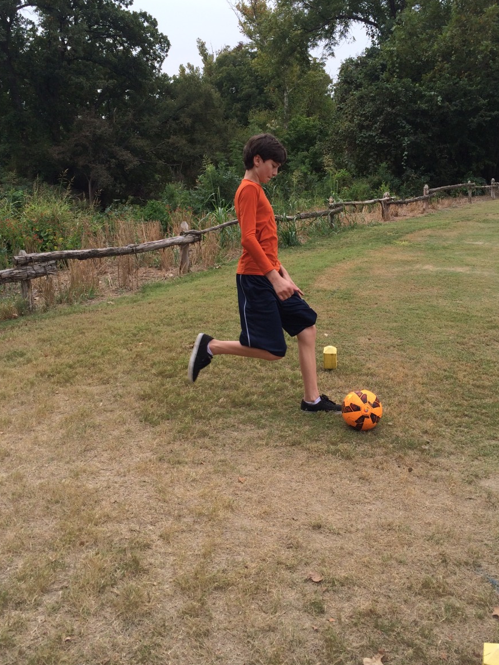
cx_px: 266
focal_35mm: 34
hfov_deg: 41.8
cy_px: 292
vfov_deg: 53.8
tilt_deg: -11.0
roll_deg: +2.1
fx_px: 653
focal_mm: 4.15
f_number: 2.2
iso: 32
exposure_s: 1/855
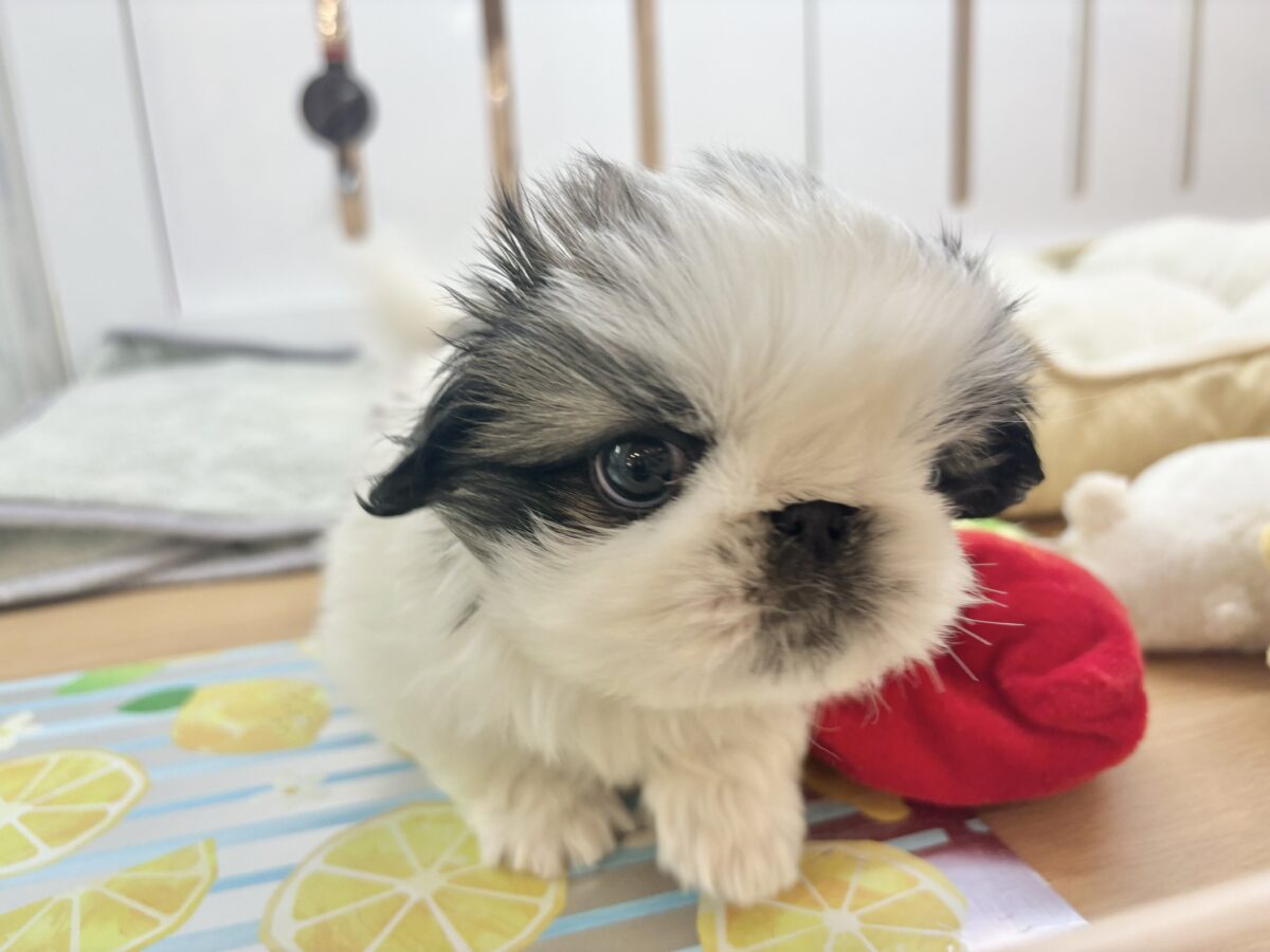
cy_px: 476
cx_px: 635
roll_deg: +3.1
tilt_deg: -18.9
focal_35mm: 26
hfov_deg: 67.3
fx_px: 954
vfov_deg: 53.1
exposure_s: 1/100
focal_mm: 5.96
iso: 50
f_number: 1.6
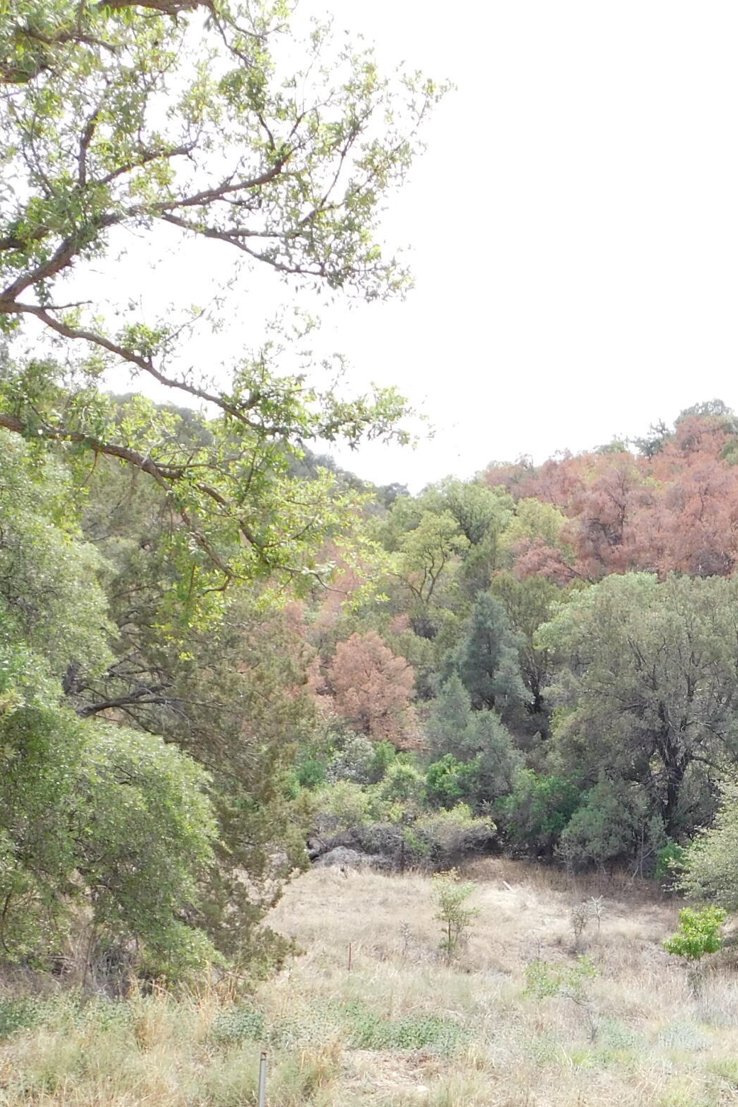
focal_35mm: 60
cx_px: 722
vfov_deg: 33.1
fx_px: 1845
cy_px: 732
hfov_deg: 21.9
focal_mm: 5.3
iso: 125
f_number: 3.2
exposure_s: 1/400
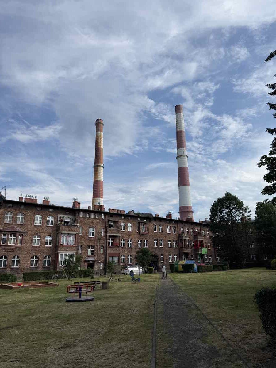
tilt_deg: +13.6
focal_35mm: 24
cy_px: 184
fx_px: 255
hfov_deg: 56.8
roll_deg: +0.3
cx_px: 138
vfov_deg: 71.6
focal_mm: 6.76
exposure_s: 1/5319
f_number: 1.78
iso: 80
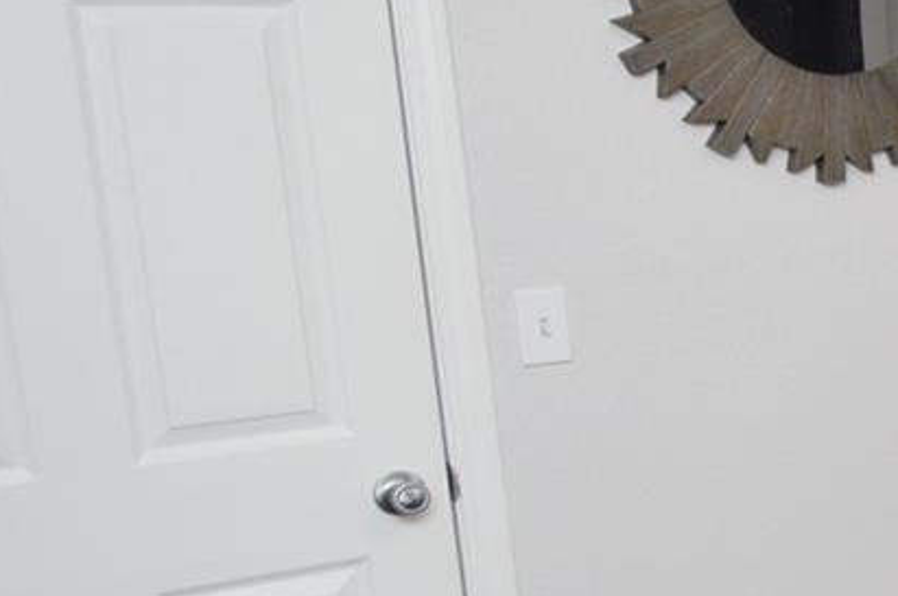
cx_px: 1687
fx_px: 1744
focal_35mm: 70
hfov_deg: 19.7
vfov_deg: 19.3
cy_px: 403
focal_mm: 12
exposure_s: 1/60
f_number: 4
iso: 640
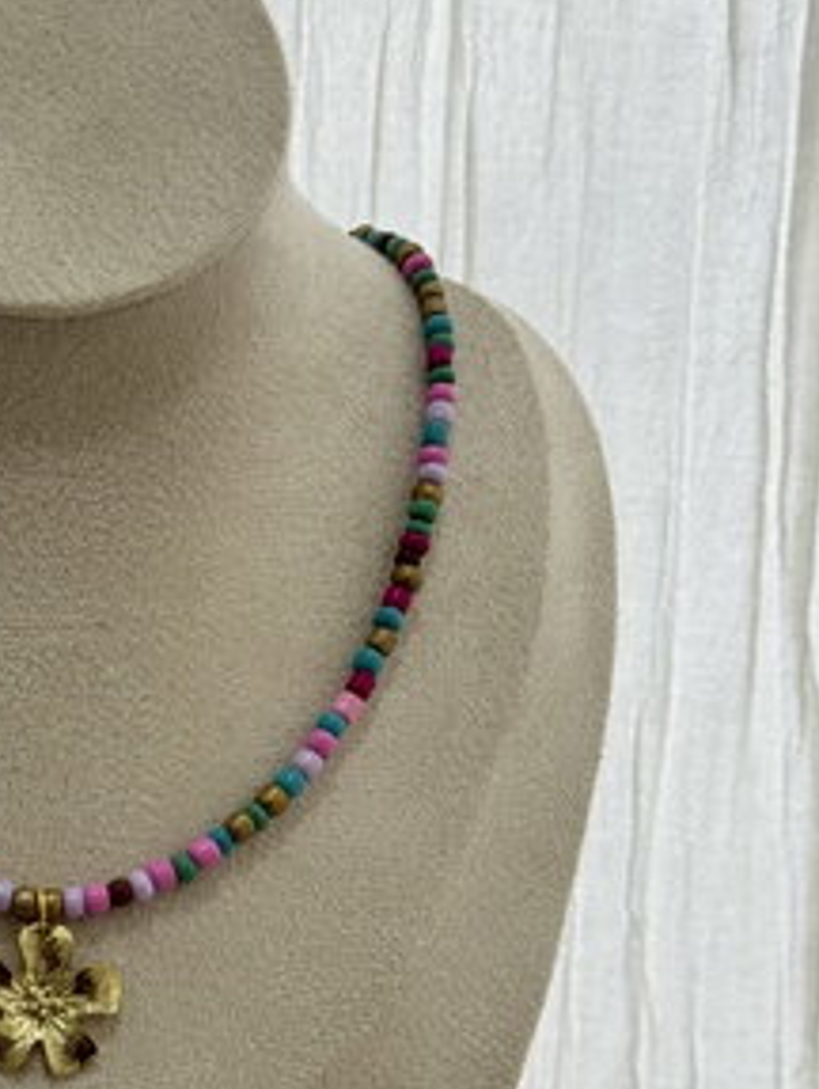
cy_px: 890
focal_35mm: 89
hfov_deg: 16.4
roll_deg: +0.6
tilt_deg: -21.3
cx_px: 99
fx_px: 2801
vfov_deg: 21.7
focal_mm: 6.76
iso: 50
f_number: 1.78
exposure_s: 1/100
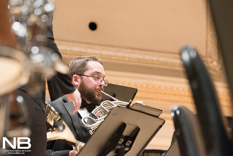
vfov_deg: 9.8
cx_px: 116
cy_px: 78
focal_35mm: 140
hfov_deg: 14.7
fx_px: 906
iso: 12800
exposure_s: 1/100
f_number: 6.3
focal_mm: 140
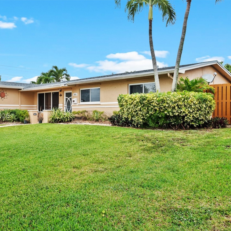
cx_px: 90
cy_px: 116
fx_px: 242
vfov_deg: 51.1
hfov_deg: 50.7
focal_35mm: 32
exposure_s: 1/320
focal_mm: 17
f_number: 8
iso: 200
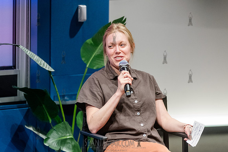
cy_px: 76
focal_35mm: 148
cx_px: 120
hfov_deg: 13.8
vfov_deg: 9.3
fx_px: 940
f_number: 3.5
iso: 6400
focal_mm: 135
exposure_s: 1/200
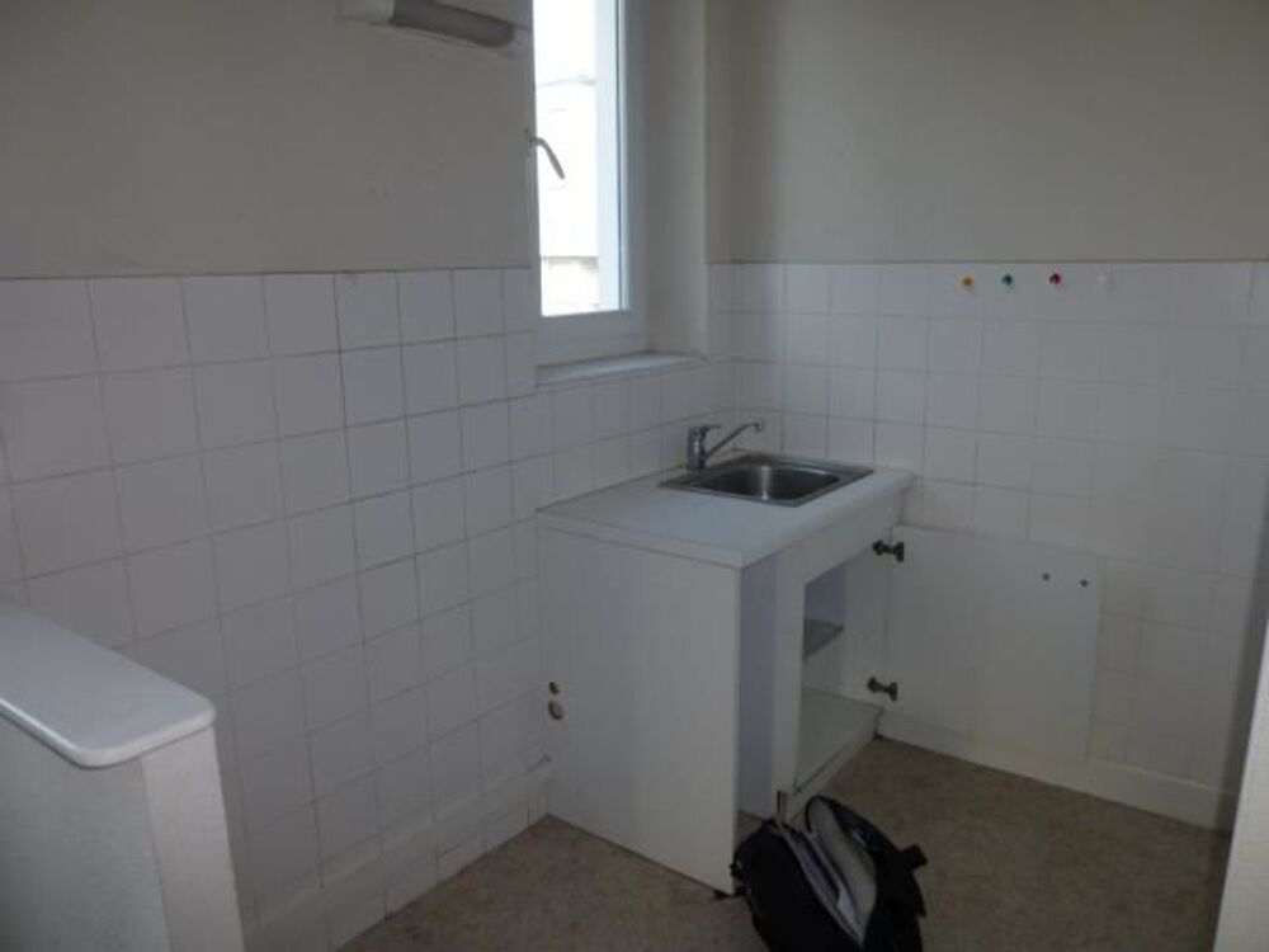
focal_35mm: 25
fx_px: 916
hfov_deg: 69.4
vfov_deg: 54.9
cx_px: 634
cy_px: 476
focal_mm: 4.5
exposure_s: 1/60
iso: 100
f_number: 3.1
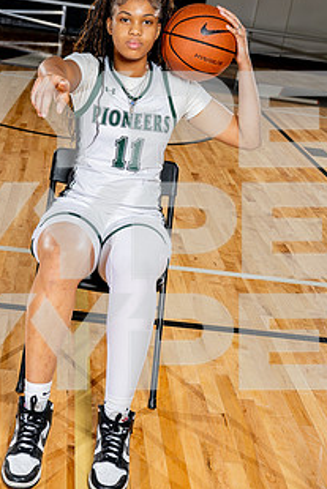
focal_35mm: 58
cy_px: 232
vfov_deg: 34.5
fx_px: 789
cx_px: 114
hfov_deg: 23.3
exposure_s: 1/250
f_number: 5.6
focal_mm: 40
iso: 200
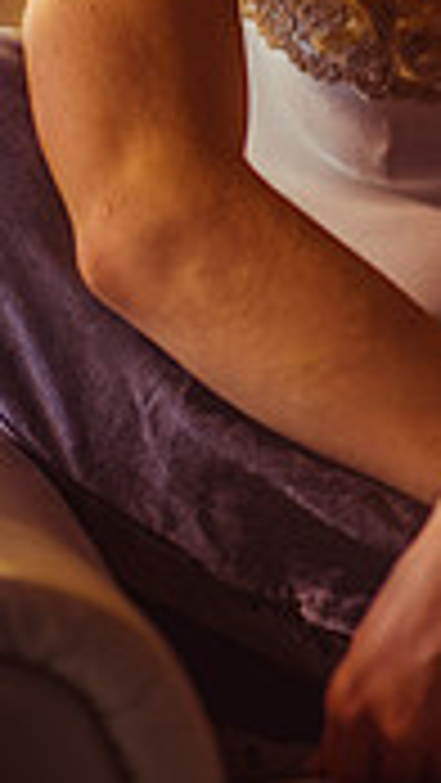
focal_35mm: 230
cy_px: 9
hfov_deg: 5.3
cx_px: 490
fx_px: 4777
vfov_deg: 9.3
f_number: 1.8
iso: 320
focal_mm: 85
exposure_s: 1/200
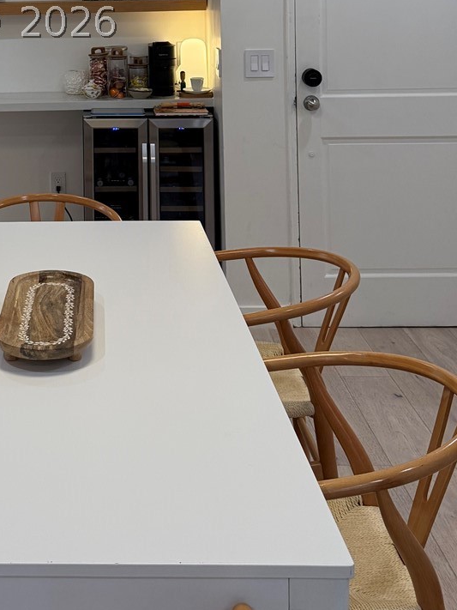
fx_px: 951
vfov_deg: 33.0
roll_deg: +1.3
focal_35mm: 54
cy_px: 22
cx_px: 66
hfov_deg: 26.3
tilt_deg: -2.0
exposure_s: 1/212
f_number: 1.78
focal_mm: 6.76
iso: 200
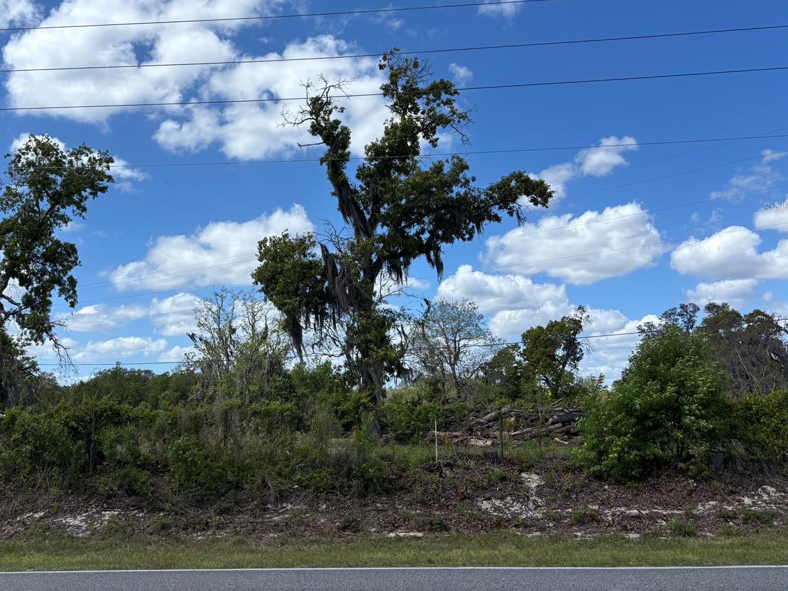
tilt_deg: +14.0
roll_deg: +0.0
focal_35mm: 34
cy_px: 207
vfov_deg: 41.4
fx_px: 774
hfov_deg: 53.5
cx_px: 309
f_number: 1.6
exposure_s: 1/4630
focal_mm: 5.96
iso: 50
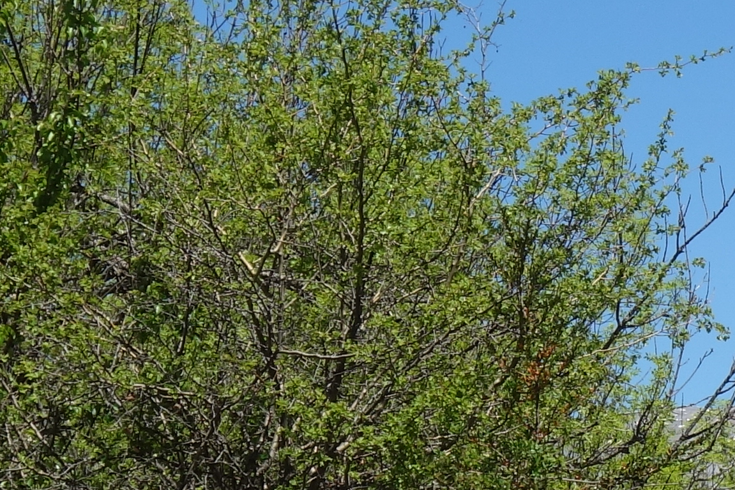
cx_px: 923
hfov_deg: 9.5
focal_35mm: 214
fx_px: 4368
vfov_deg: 6.4
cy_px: 249
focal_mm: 16.59
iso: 125
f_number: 5.6
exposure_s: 1/640
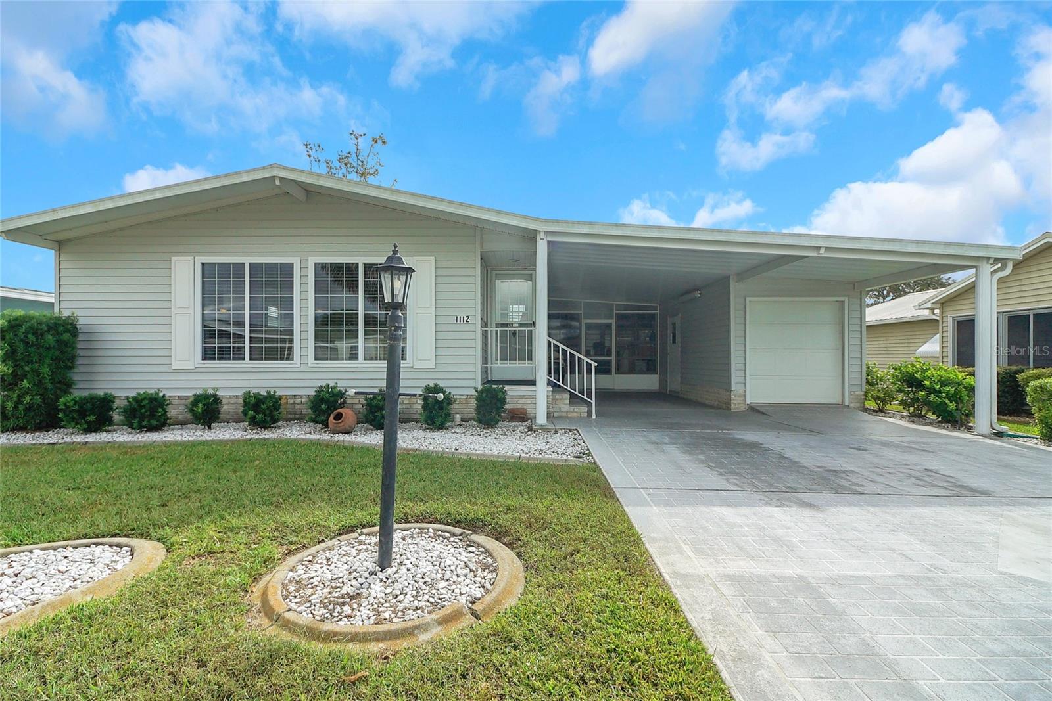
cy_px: 350
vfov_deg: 77.3
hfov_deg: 100.4
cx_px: 526
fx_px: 438
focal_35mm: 15
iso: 400
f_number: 8
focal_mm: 10
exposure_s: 1/1000
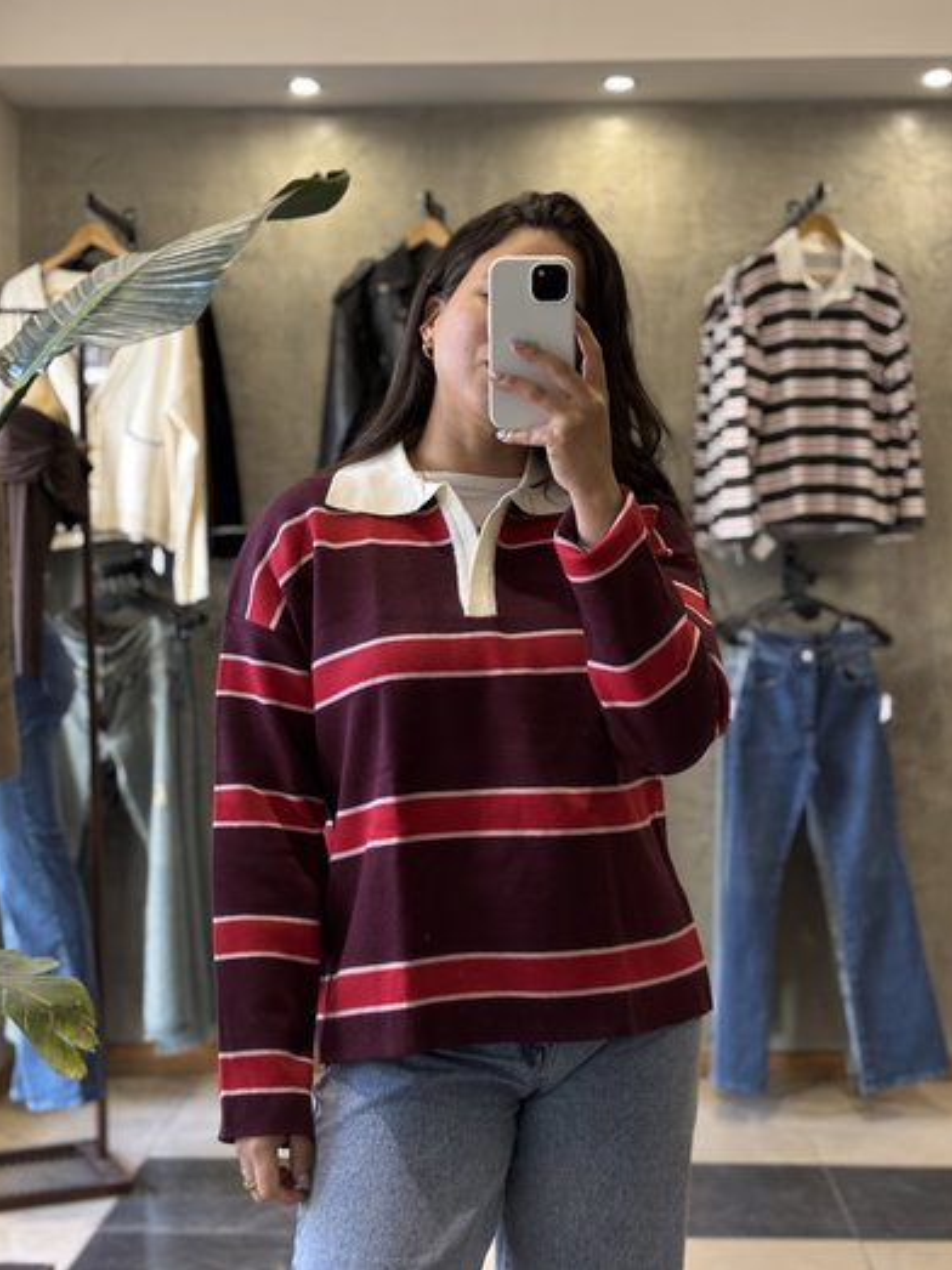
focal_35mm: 53
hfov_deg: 27.5
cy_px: 625
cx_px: 478
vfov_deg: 36.2
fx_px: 1944
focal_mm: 5.96
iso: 50
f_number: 1.6
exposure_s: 1/50
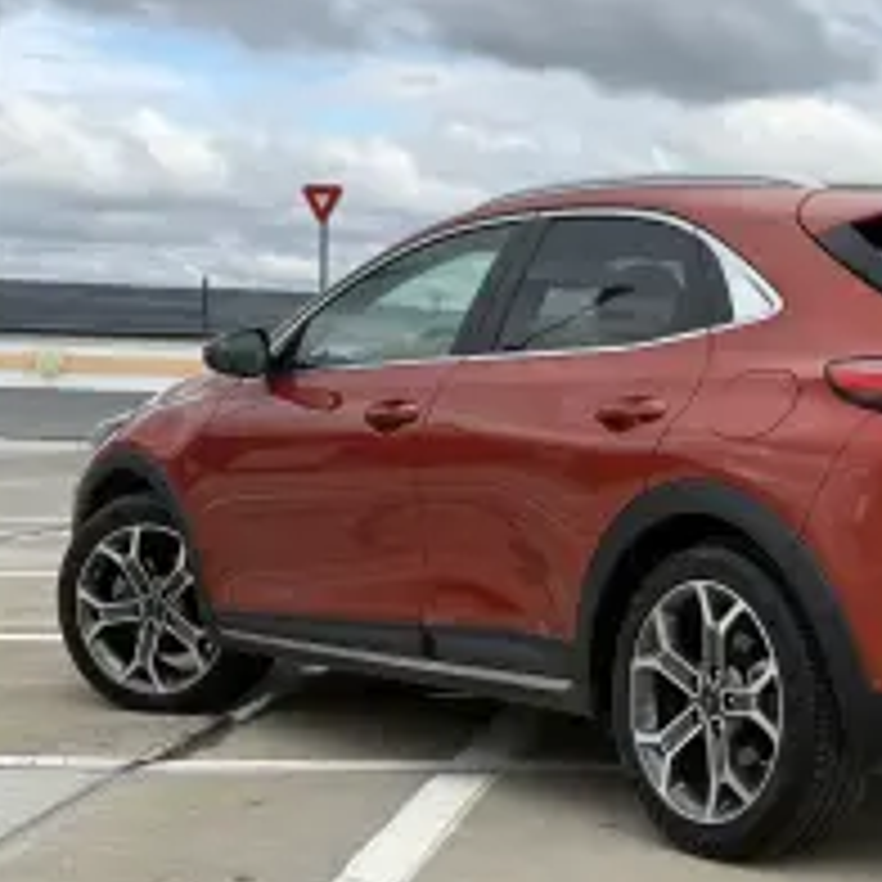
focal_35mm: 78
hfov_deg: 21.7
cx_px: 796
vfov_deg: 22.2
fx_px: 2248
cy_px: 400
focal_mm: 6.76
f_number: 1.78
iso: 80
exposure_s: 1/2762
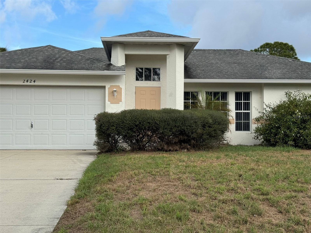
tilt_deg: +1.3
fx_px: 431
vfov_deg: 30.3
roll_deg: -0.6
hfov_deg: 39.7
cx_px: 156
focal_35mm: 48
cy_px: 116
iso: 64
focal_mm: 6.76
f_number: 1.78
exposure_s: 1/2415
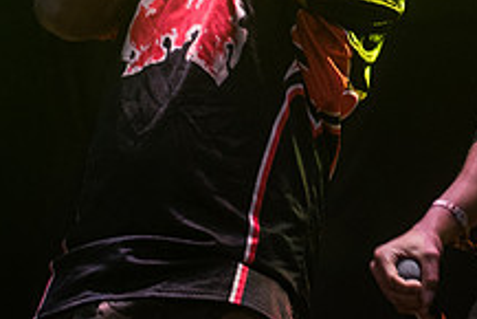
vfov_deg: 5.5
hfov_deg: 8.2
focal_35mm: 250
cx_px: 426
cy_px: -62
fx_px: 3315
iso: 1600
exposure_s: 1/160
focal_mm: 80
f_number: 4
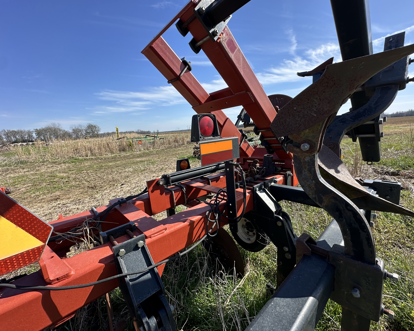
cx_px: 214
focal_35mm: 15
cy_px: 162
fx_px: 184
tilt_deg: -9.6
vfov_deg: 84.0
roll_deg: +2.6
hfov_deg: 96.8
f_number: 2.2
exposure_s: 1/895
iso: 40
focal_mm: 2.22
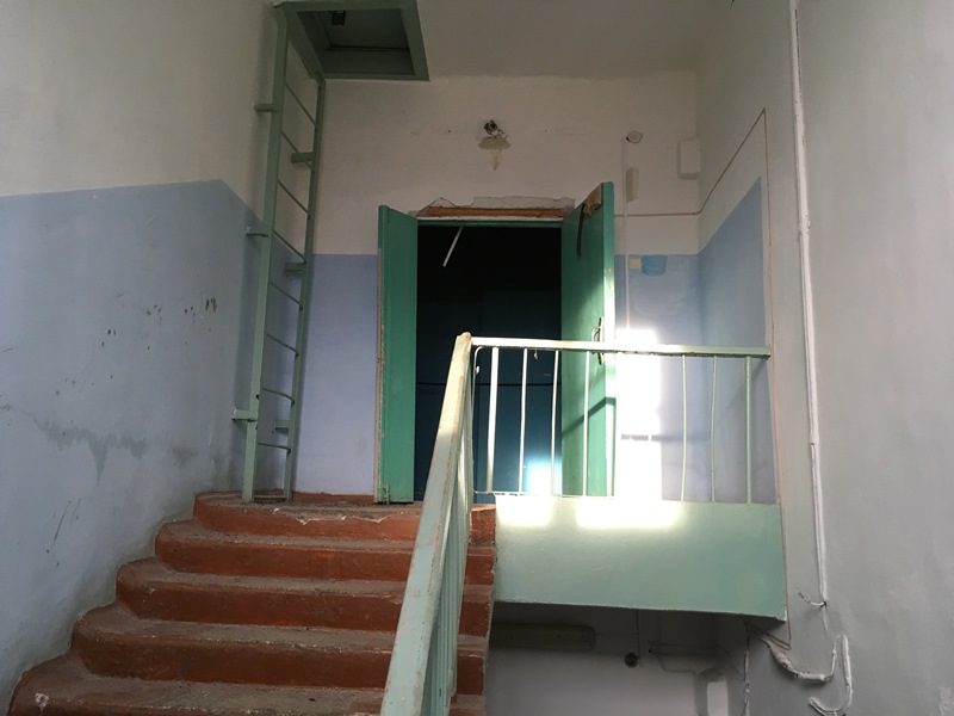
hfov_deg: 61.7
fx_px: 799
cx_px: 477
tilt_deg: +10.3
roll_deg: +0.5
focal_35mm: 29
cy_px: 358
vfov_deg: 48.2
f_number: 2.2
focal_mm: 4.15
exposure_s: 1/33
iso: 50
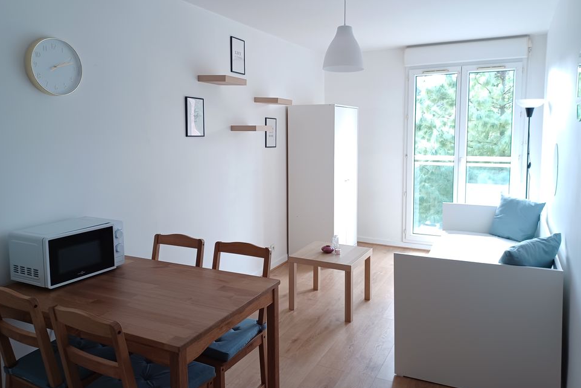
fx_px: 436
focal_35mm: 27
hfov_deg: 67.4
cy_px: 178
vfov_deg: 47.9
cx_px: 298
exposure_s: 1/50
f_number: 1.8
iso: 200
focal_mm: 4.6
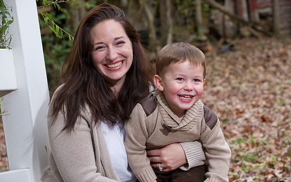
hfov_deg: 19.8
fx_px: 833
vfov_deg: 12.5
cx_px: 144
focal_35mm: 105
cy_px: 93
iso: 800
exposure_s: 1/125
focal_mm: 102
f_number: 5.6
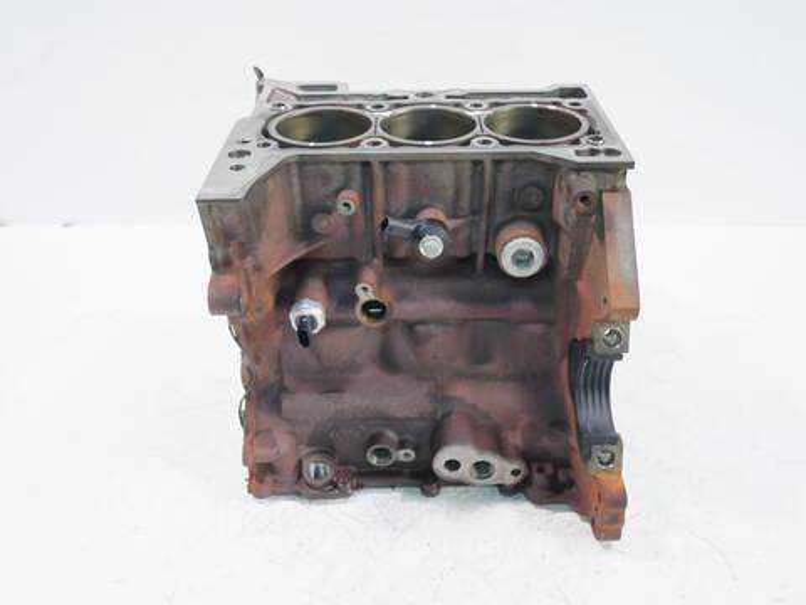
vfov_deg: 44.2
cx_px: 403
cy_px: 302
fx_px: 745
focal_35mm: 32
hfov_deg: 56.8
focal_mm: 16
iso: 500
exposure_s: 1/60
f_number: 4
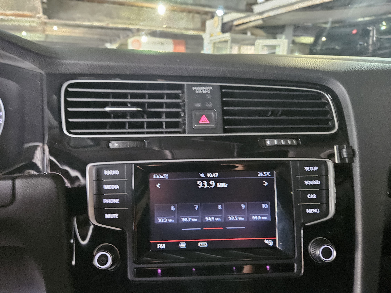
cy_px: 146
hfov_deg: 73.9
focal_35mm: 23
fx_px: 260
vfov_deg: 58.9
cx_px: 196
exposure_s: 1/24
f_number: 1.8
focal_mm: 5.4
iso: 640
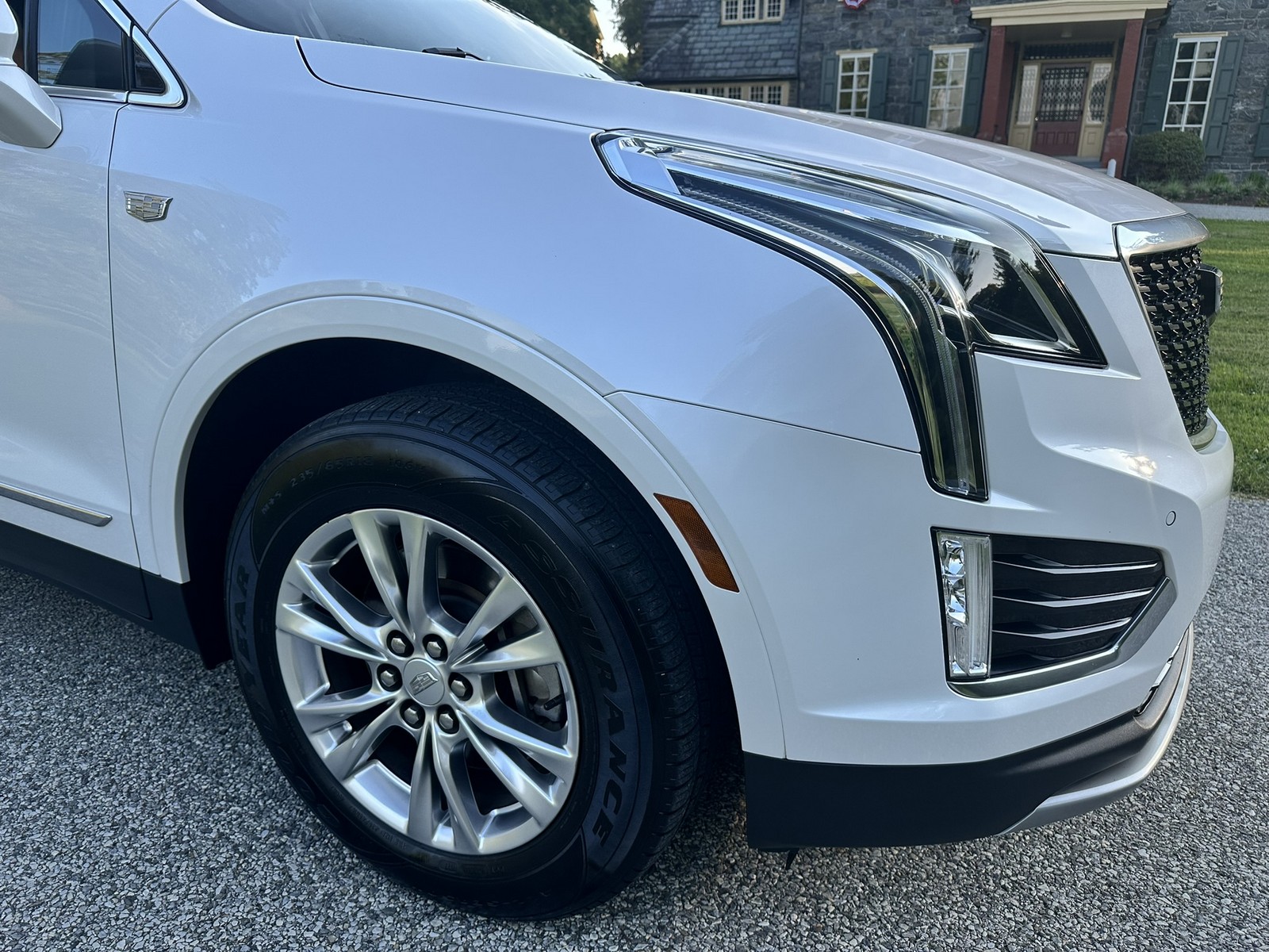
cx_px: 634
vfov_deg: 56.8
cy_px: 476
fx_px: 880
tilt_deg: -17.1
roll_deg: -0.2
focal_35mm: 24
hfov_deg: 71.6
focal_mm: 6.86
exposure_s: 1/745
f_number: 1.78
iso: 80
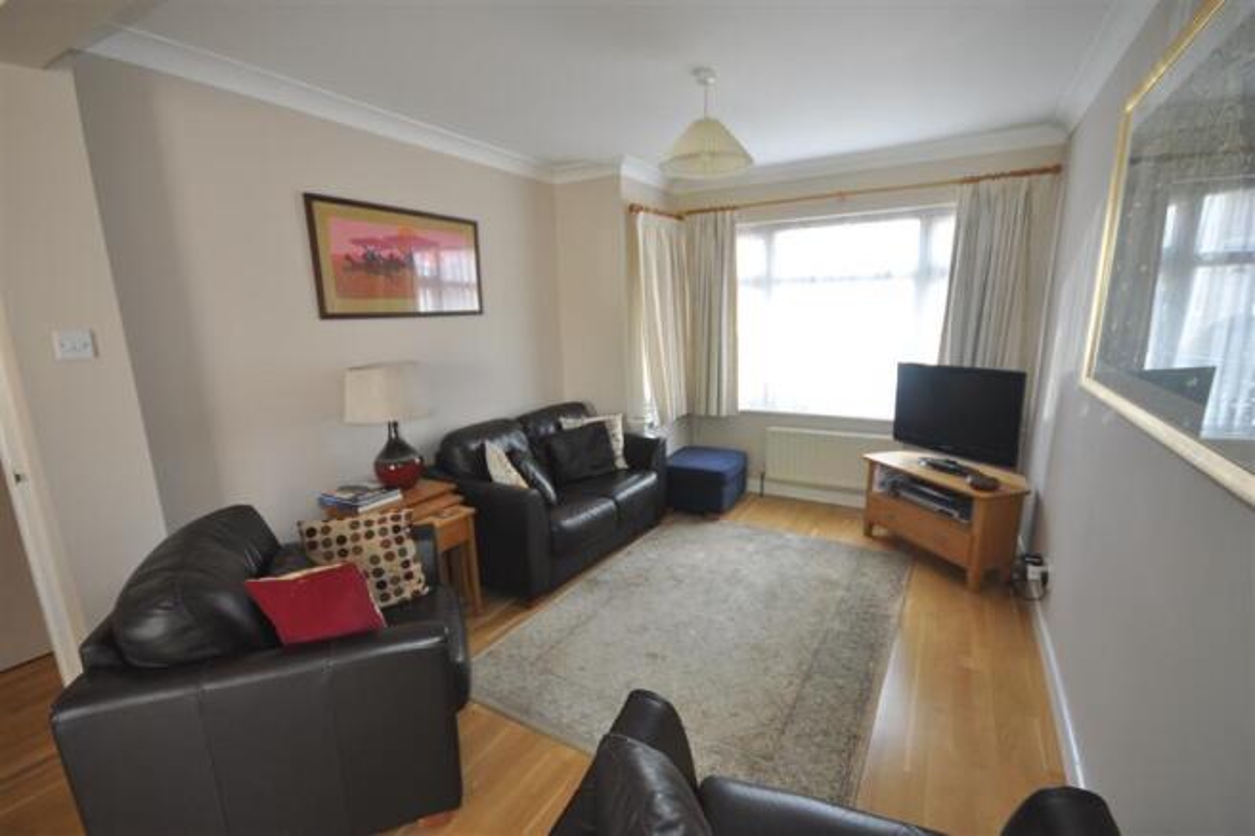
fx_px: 523
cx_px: 628
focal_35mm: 15
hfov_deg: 100.4
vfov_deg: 77.3
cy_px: 418
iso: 500
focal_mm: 10
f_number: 4
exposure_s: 1/60
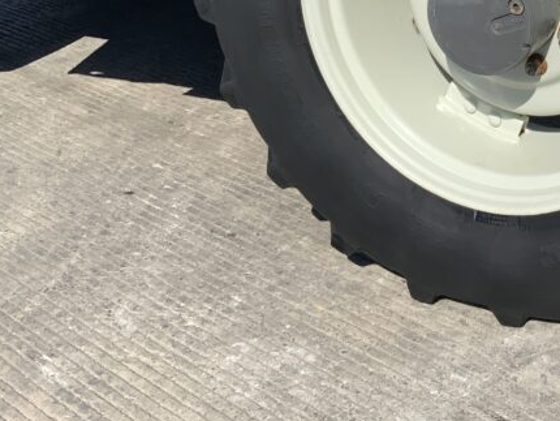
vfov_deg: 20.4
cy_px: -42
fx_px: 1117
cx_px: 599
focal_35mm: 69
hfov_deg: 26.2
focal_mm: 3
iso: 16
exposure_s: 1/1626
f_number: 1.8
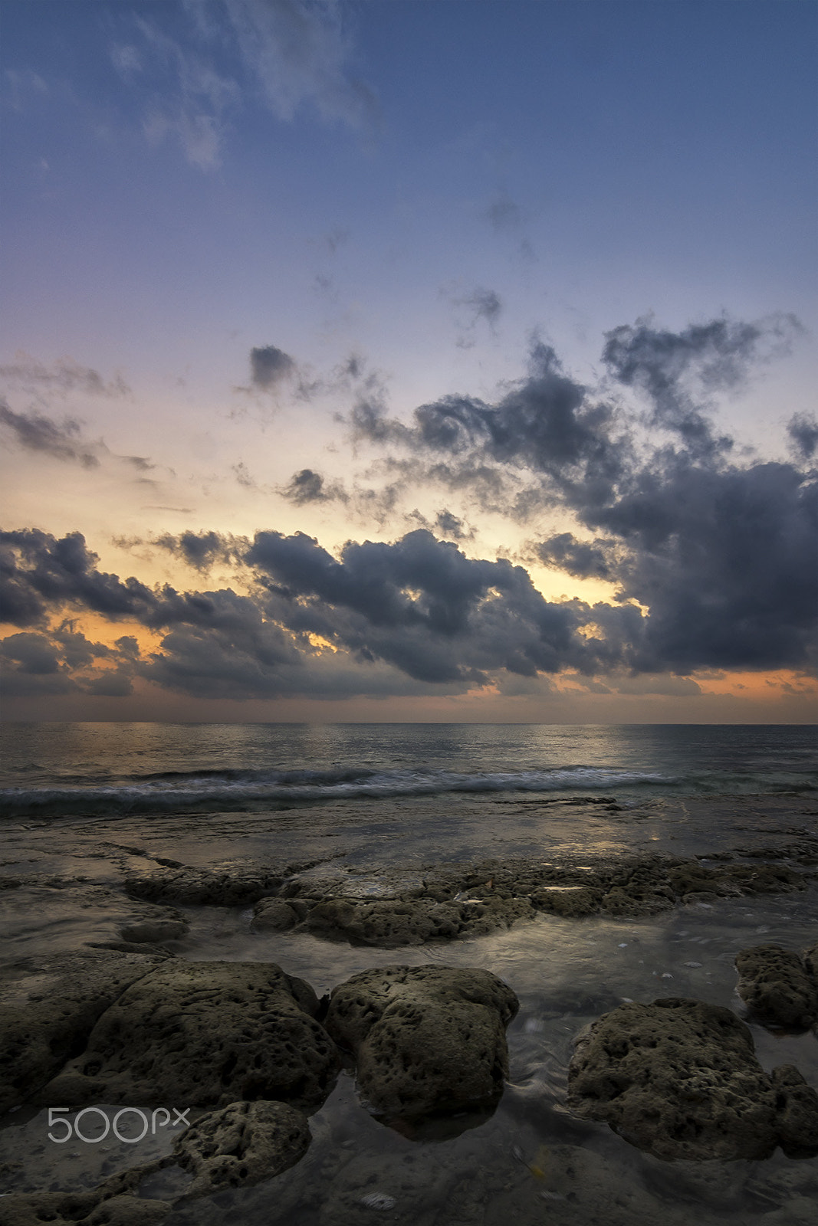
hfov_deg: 63.2
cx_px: 409
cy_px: 613
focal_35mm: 20
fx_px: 664
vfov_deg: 85.4
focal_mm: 13
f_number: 16
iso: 100
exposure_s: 1/3
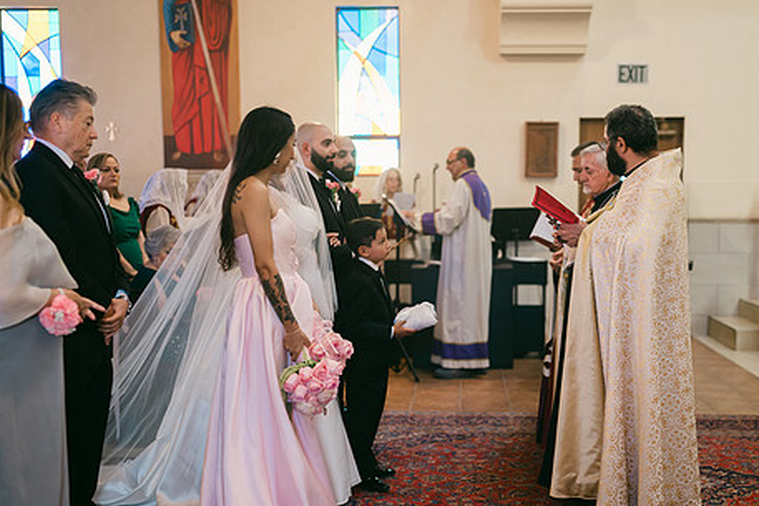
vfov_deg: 29.2
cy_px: 314
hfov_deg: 42.6
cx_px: 435
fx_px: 970
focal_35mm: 46
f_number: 1.2
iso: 800
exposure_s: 1/320
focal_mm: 35
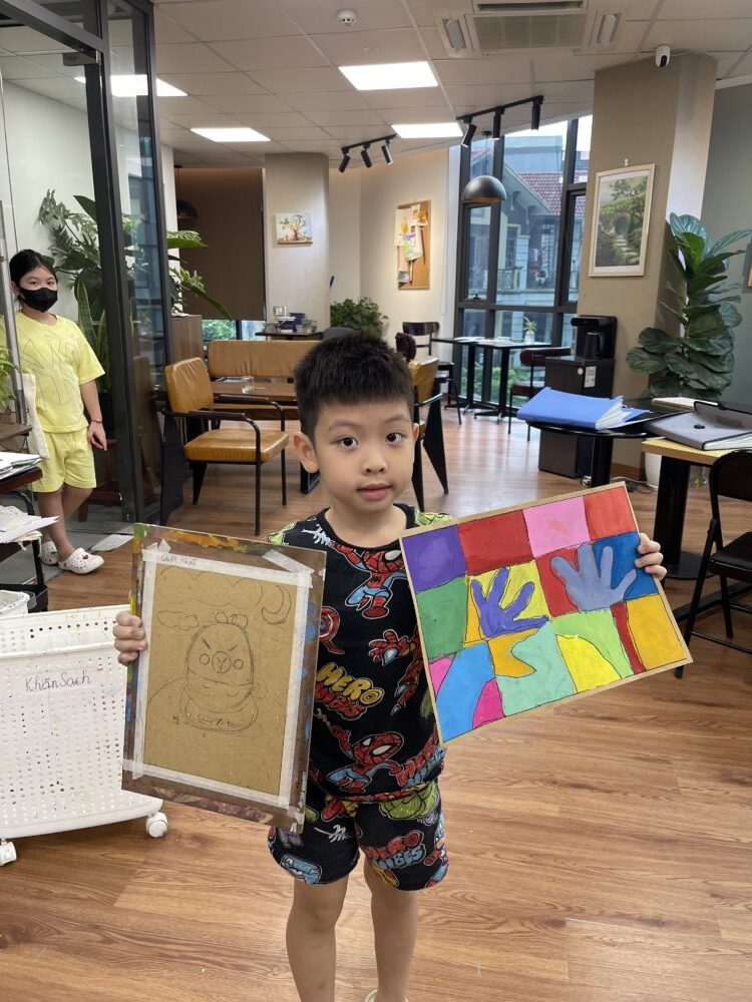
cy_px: 501
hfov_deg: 54.9
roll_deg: -0.6
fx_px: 724
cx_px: 376
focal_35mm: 25
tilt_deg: -15.5
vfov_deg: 69.4
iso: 125
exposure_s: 1/118
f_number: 1.6
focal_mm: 5.1
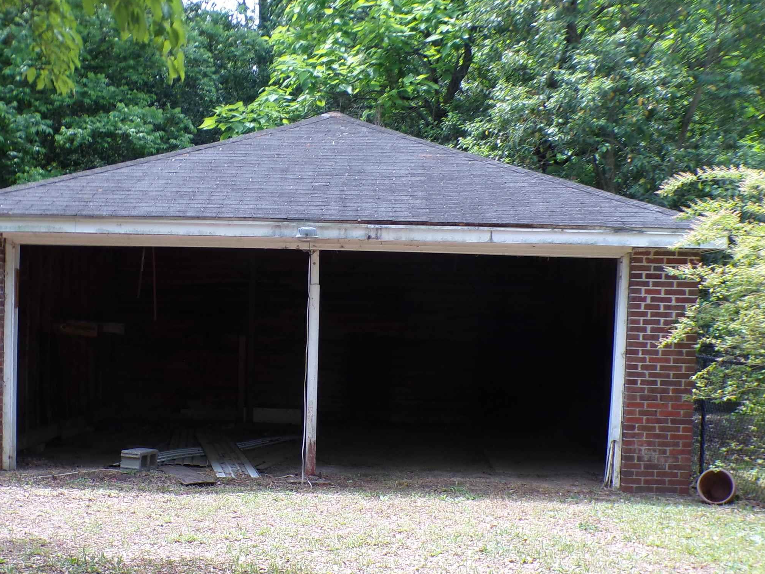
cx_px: 341
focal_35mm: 49
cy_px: 338
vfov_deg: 29.6
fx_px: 1083
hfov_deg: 38.9
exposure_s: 1/200
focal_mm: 5.8
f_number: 3.2
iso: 100
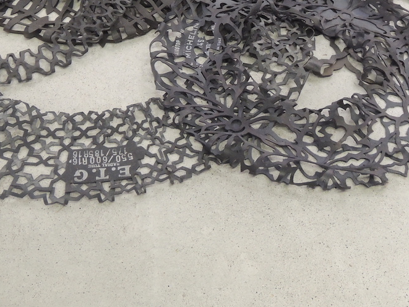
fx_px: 709
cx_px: 215
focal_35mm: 60
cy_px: 21
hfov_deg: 32.2
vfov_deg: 23.7
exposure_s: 1/30
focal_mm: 5.5
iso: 400
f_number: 3
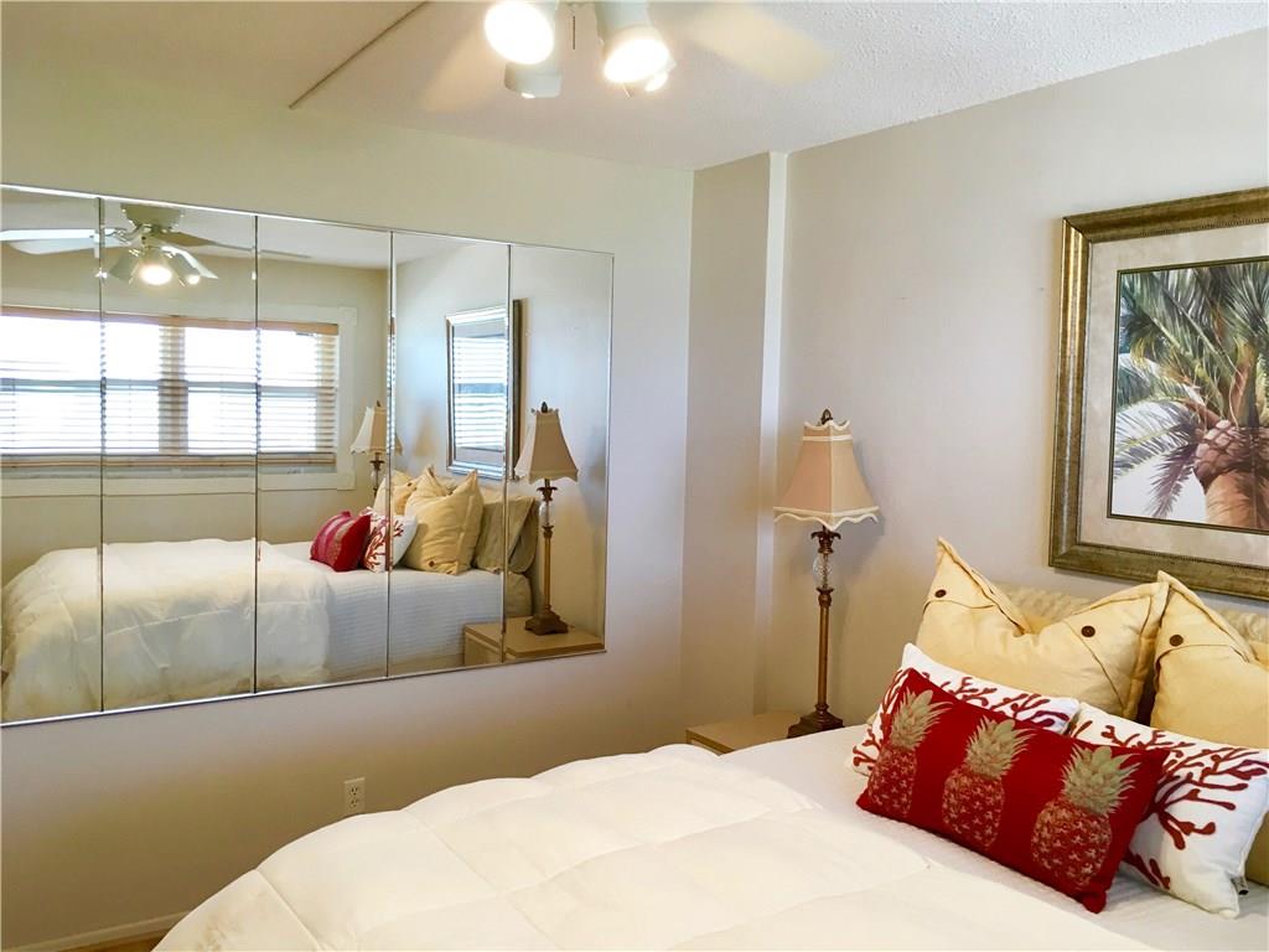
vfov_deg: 48.2
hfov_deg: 61.7
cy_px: 476
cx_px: 634
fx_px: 1063
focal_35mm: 29
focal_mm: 4.15
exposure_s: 1/30
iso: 50
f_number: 2.2
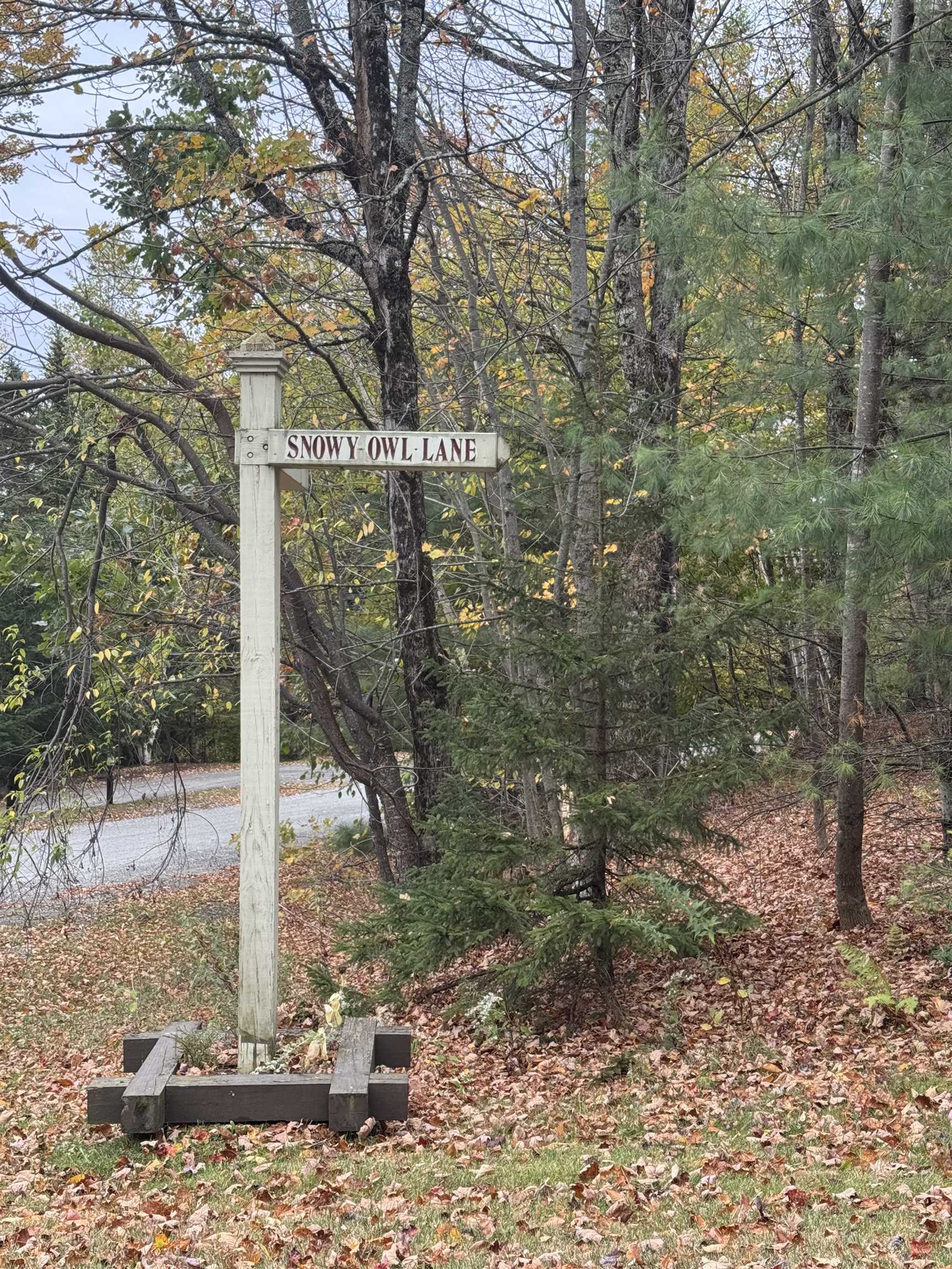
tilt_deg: -2.7
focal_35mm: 48
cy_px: 634
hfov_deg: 30.3
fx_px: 1760
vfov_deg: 39.7
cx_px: 476
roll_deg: -0.2
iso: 64
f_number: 1.78
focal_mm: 6.76
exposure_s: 1/522
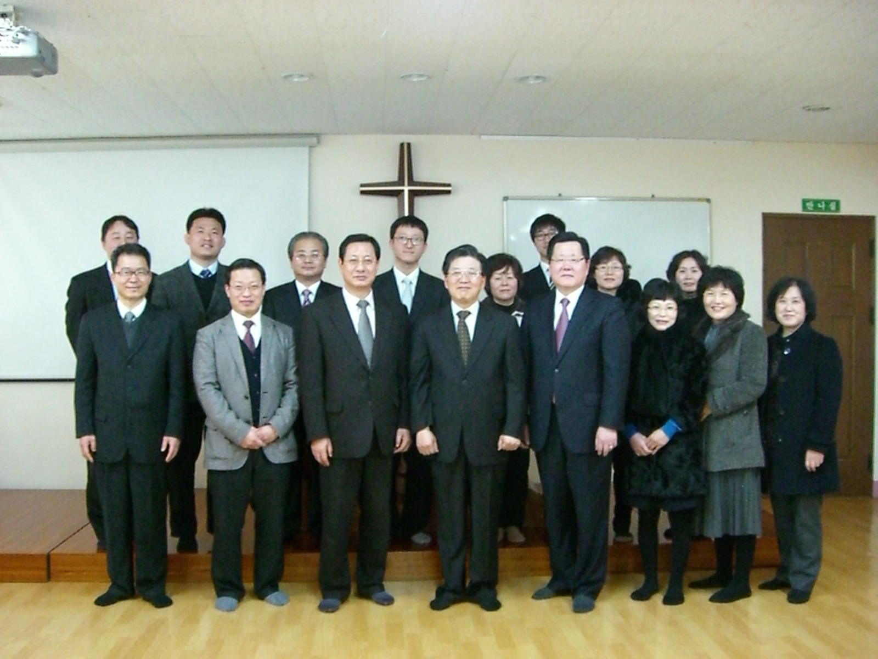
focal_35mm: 38
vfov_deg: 37.7
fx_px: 964
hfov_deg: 49.0
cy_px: 330
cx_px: 439
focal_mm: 6.2
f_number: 2.7
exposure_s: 1/40
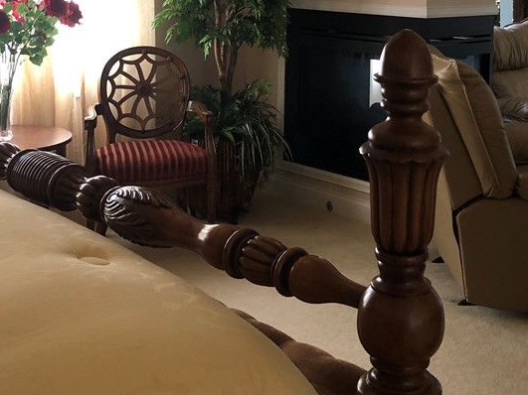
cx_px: 356
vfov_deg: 26.1
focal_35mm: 54
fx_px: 823
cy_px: 40
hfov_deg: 35.2
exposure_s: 1/9
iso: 100
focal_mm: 3.99
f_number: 1.8
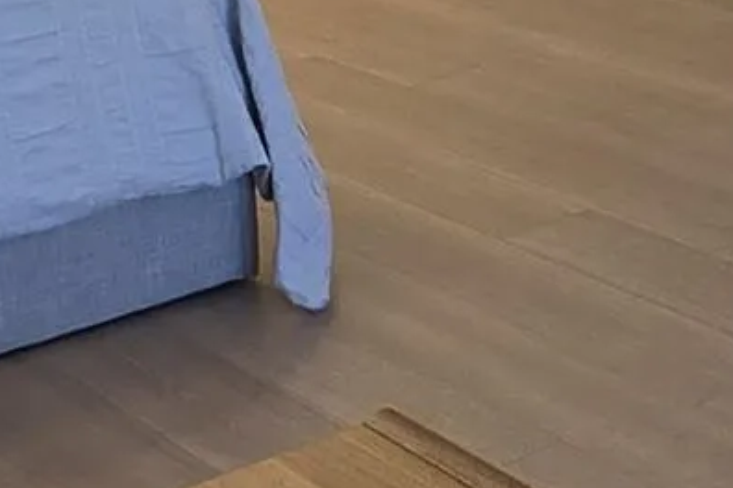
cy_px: -266
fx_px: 2138
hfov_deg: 19.4
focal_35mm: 105
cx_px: 255
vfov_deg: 12.3
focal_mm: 2.2
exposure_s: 1/120
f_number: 1.9
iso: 100
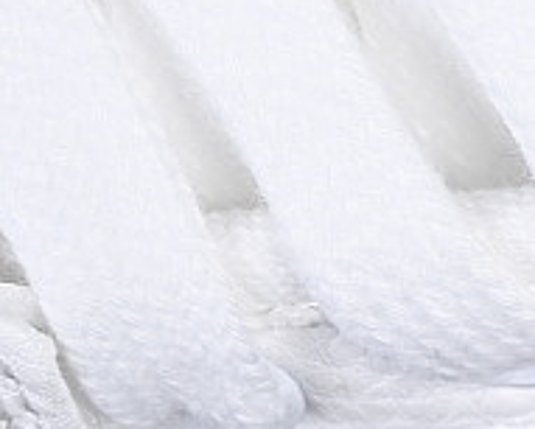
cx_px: 908
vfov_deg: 3.9
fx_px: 6305
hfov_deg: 4.8
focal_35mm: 398
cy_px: -440
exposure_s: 1/80
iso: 160
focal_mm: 50
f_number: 7.1
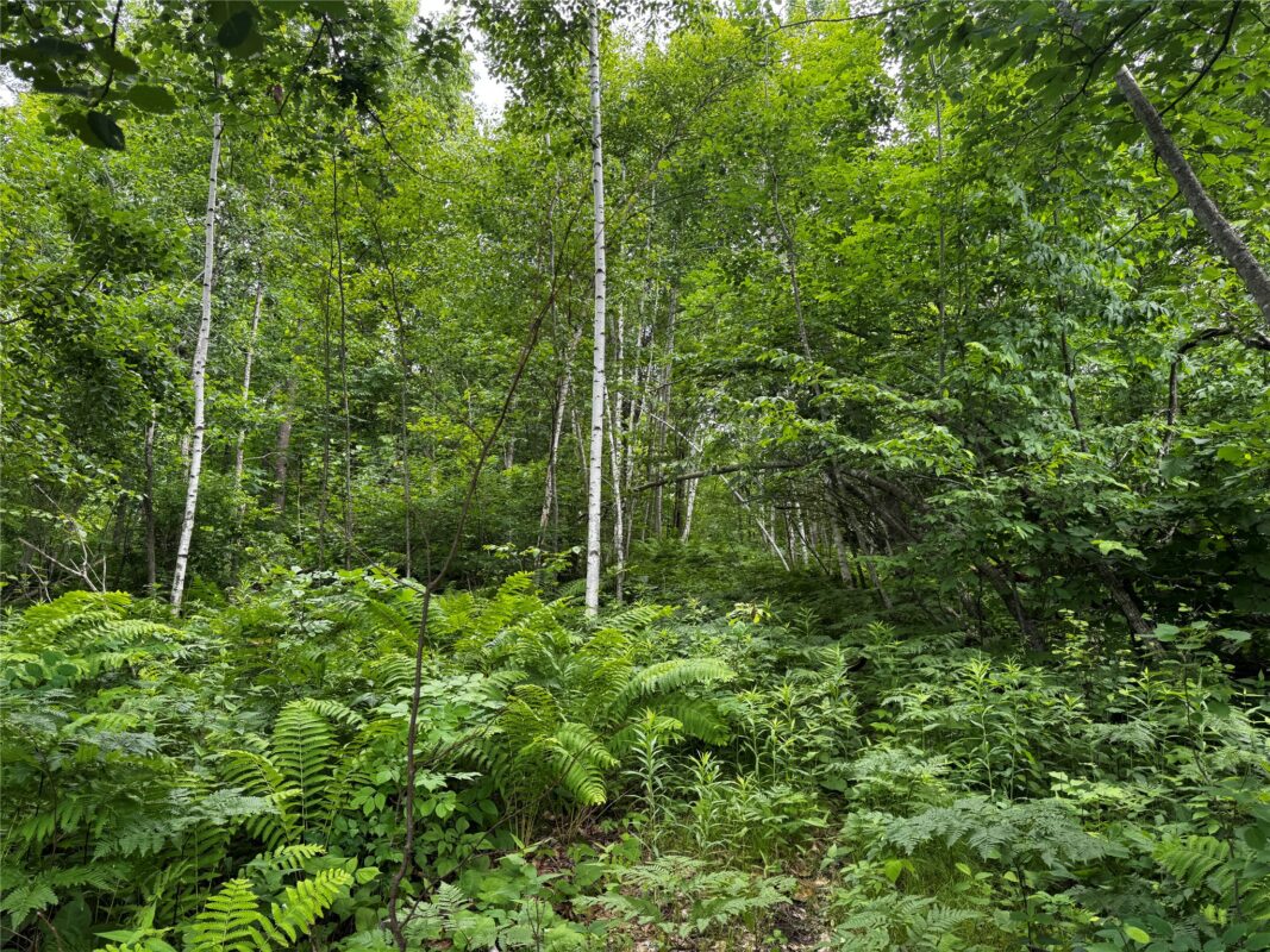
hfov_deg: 71.6
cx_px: 635
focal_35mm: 24
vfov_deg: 56.8
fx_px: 880
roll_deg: -1.9
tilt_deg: +6.3
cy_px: 476
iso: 64
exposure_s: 1/149
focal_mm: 6.76
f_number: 1.78
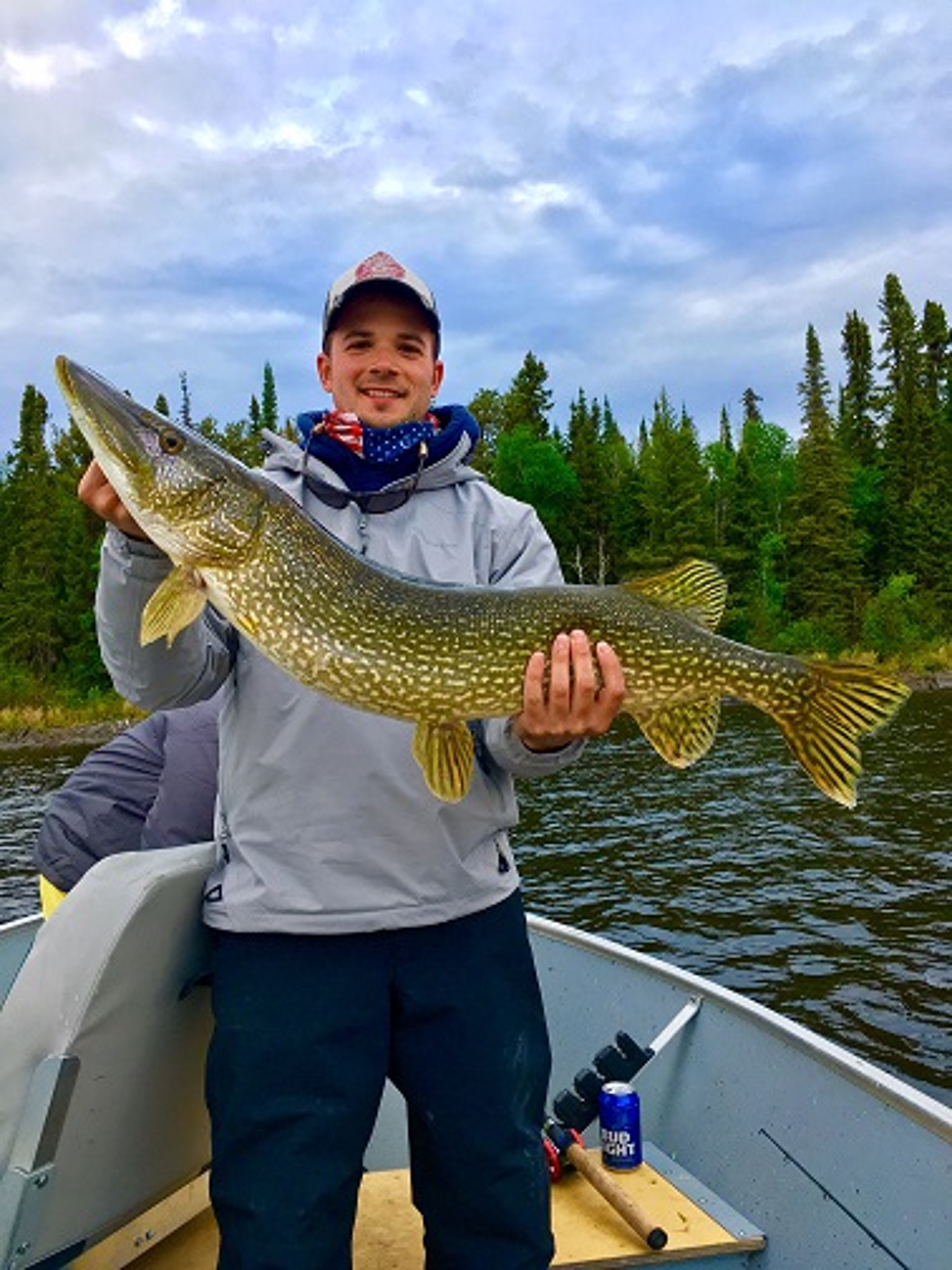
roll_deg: +4.9
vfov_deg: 61.7
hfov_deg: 48.2
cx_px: 476
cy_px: 635
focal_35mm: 29
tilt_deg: +0.6
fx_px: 1063
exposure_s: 1/120
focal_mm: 4.15
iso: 40
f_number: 2.2
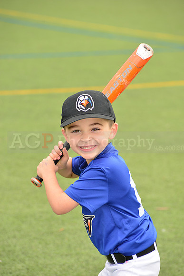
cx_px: 92
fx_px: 1417
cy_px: 138
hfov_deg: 7.4
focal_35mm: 185
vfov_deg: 11.1
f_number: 8
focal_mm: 185
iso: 250
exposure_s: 1/200
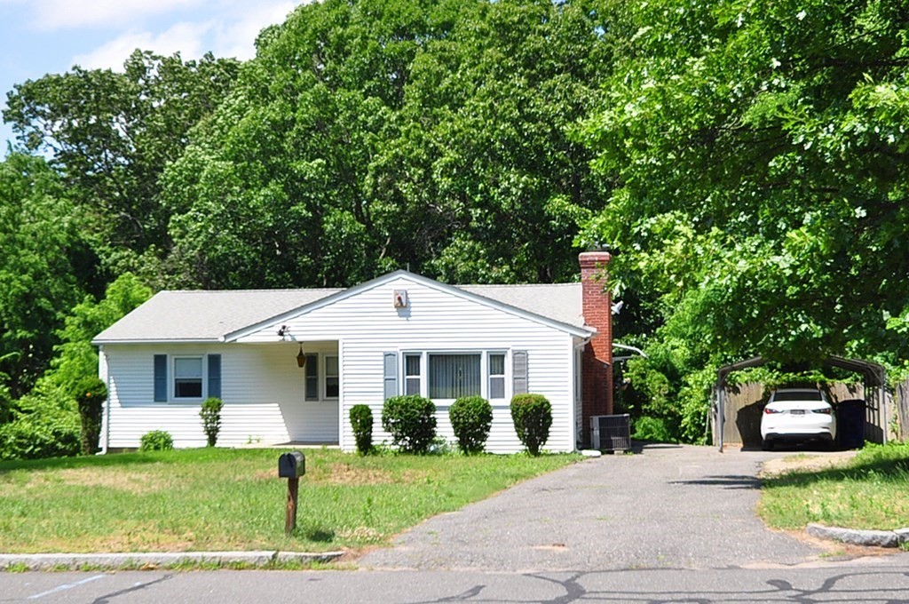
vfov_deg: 43.5
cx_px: 454
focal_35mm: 30
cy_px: 302
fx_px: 757
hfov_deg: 62.0
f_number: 8
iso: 200
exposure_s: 1/250
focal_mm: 20
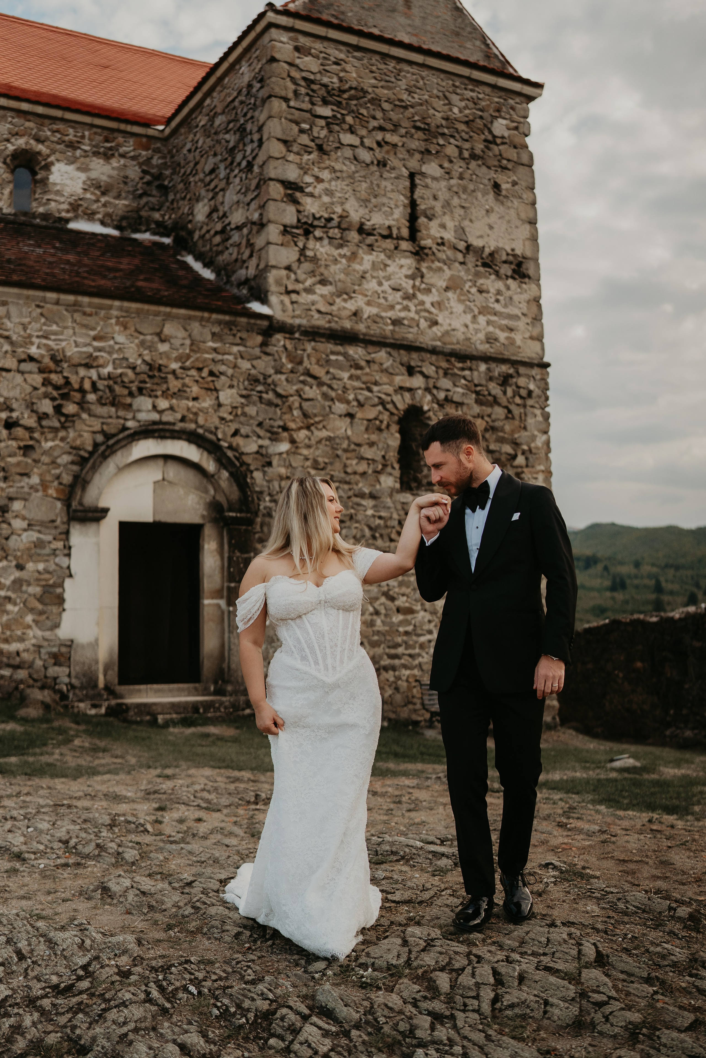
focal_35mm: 35
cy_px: 529
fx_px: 1030
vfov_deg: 54.4
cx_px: 353
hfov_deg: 37.9
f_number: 1.8
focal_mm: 35
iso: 640
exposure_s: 1/4000
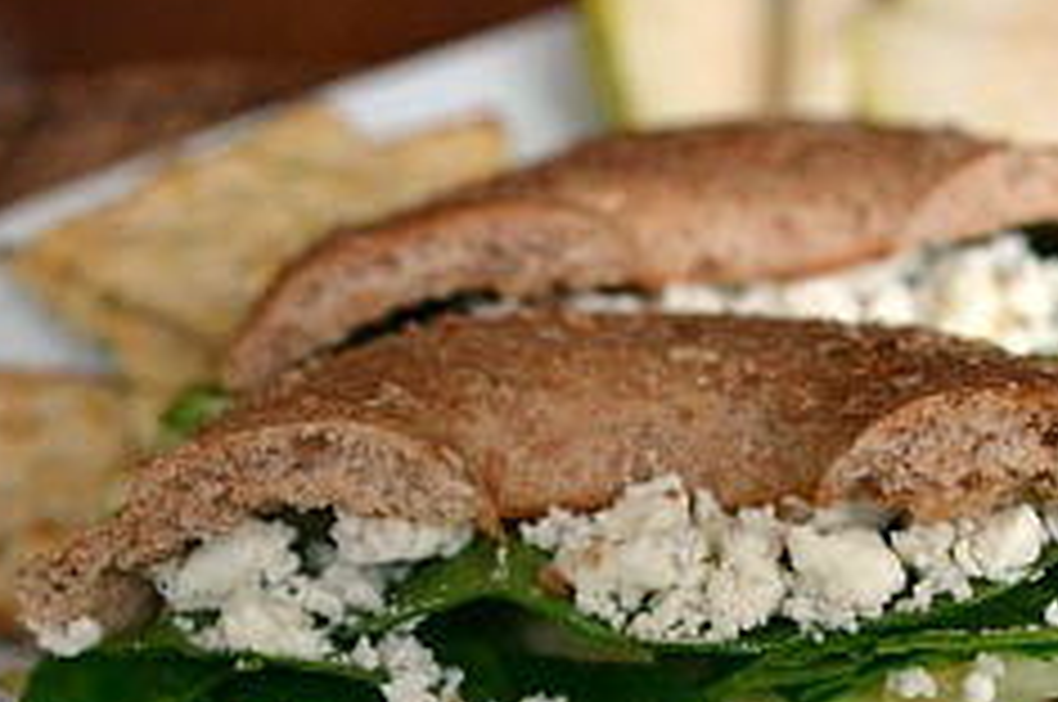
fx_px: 2436
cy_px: 547
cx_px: 707
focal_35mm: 83
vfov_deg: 16.3
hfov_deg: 24.4
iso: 1800
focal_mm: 26
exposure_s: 1/60
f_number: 4.2
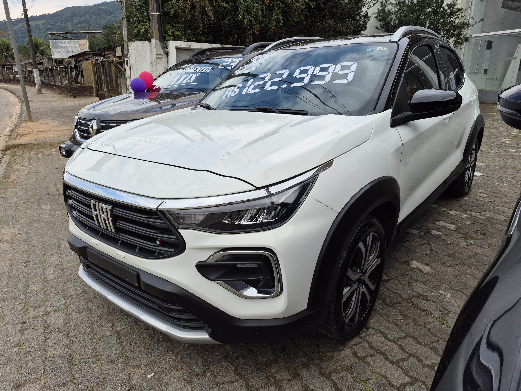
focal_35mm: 23
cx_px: 260
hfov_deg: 73.9
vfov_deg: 58.9
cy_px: 196
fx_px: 346
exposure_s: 1/1072
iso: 25
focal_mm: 5.4
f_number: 1.8
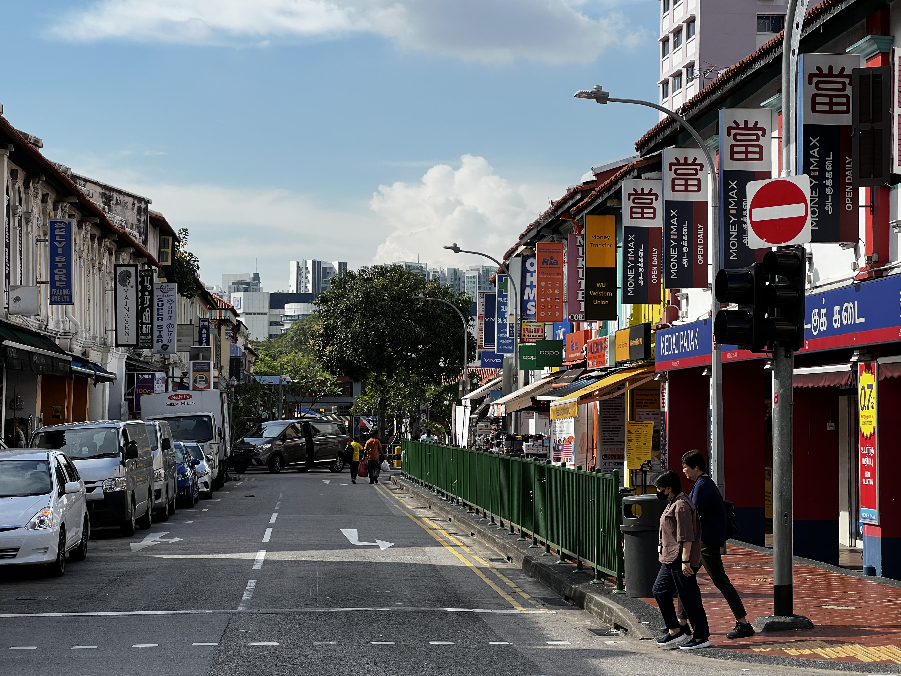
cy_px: 338
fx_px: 2004
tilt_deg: +3.0
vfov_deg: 19.1
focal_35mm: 77
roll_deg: -0.2
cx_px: 450
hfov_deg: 25.3
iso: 32
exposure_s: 1/943
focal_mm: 9
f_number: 2.8
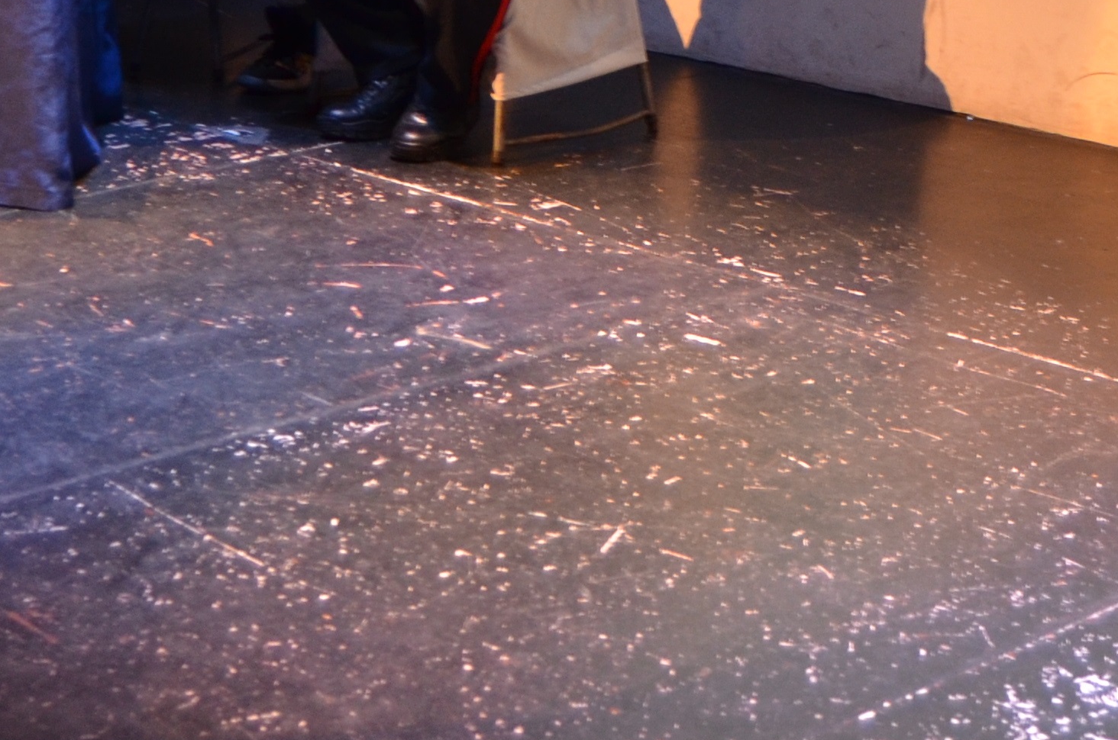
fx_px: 3130
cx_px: 647
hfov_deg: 20.2
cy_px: -352
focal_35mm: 101
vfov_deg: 12.8
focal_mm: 20
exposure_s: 1/10
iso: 640
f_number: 3.5
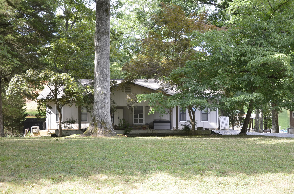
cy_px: 97
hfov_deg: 41.2
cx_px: 147
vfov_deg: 28.0
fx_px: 391
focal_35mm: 48
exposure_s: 1/125
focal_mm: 32
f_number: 5.6
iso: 200
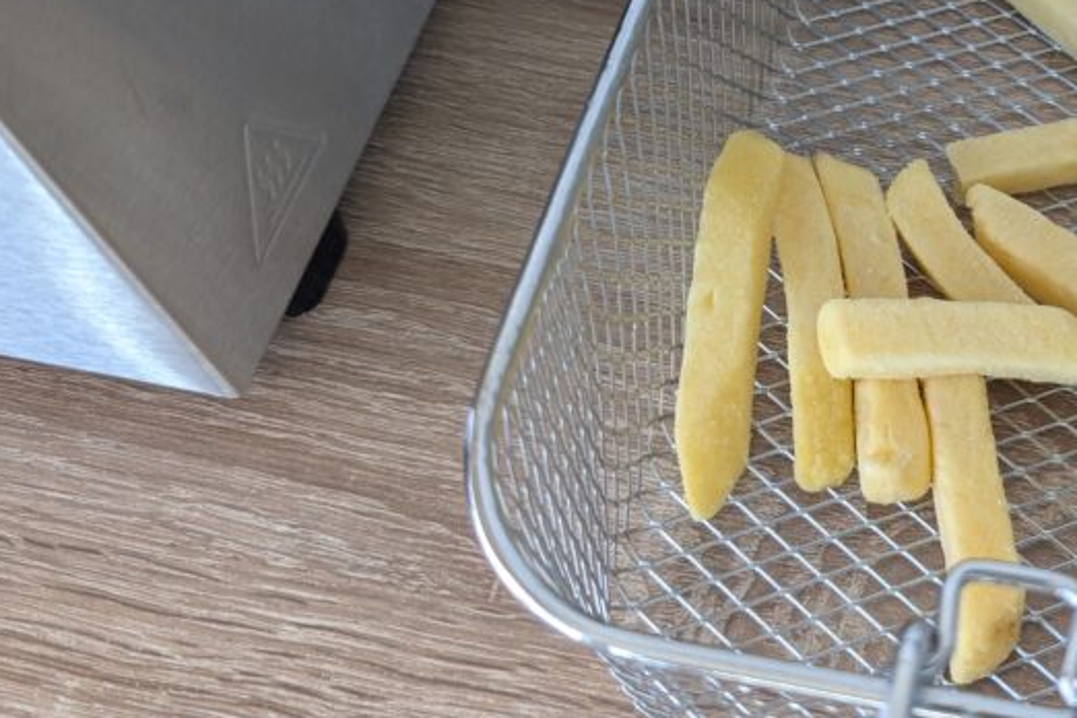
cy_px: 143
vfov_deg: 27.0
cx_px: 978
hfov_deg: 37.6
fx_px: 1466
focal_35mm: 49
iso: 147
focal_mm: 6.9
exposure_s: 1/216
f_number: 1.68
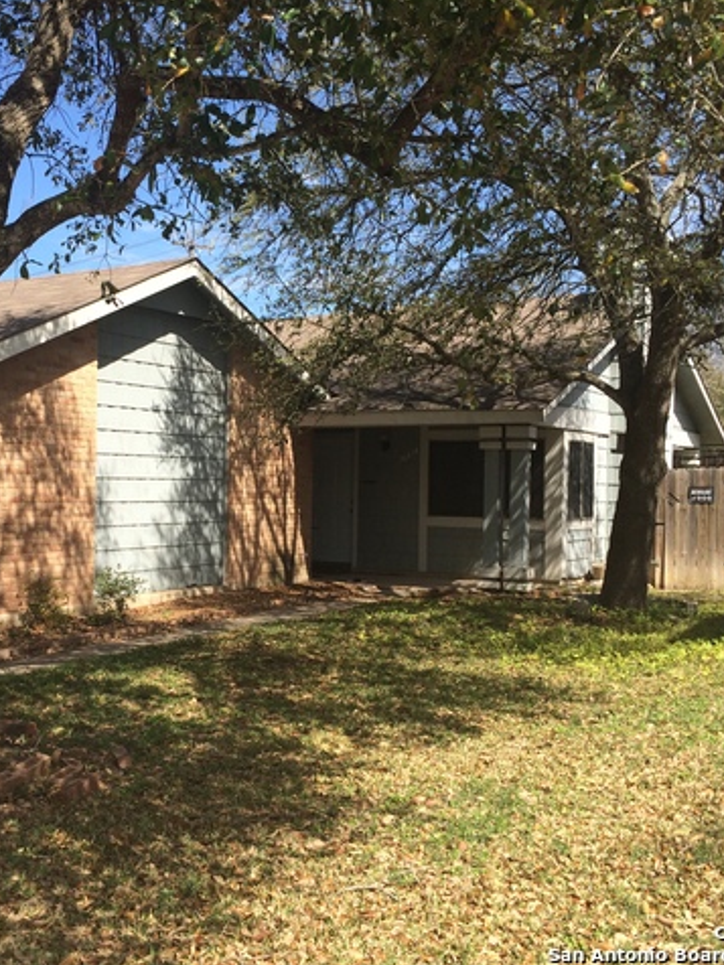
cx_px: 223
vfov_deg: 47.9
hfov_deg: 36.3
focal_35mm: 39
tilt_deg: -0.9
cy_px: 480
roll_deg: +0.0
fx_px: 1088
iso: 32
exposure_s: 1/1520
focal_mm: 4.15
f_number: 2.2
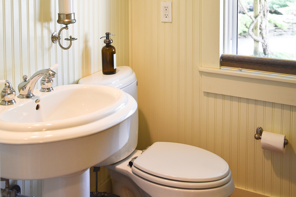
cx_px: 148
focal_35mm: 31
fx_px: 255
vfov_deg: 42.3
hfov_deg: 60.3
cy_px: 98
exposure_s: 1/60
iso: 400
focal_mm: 31
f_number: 4
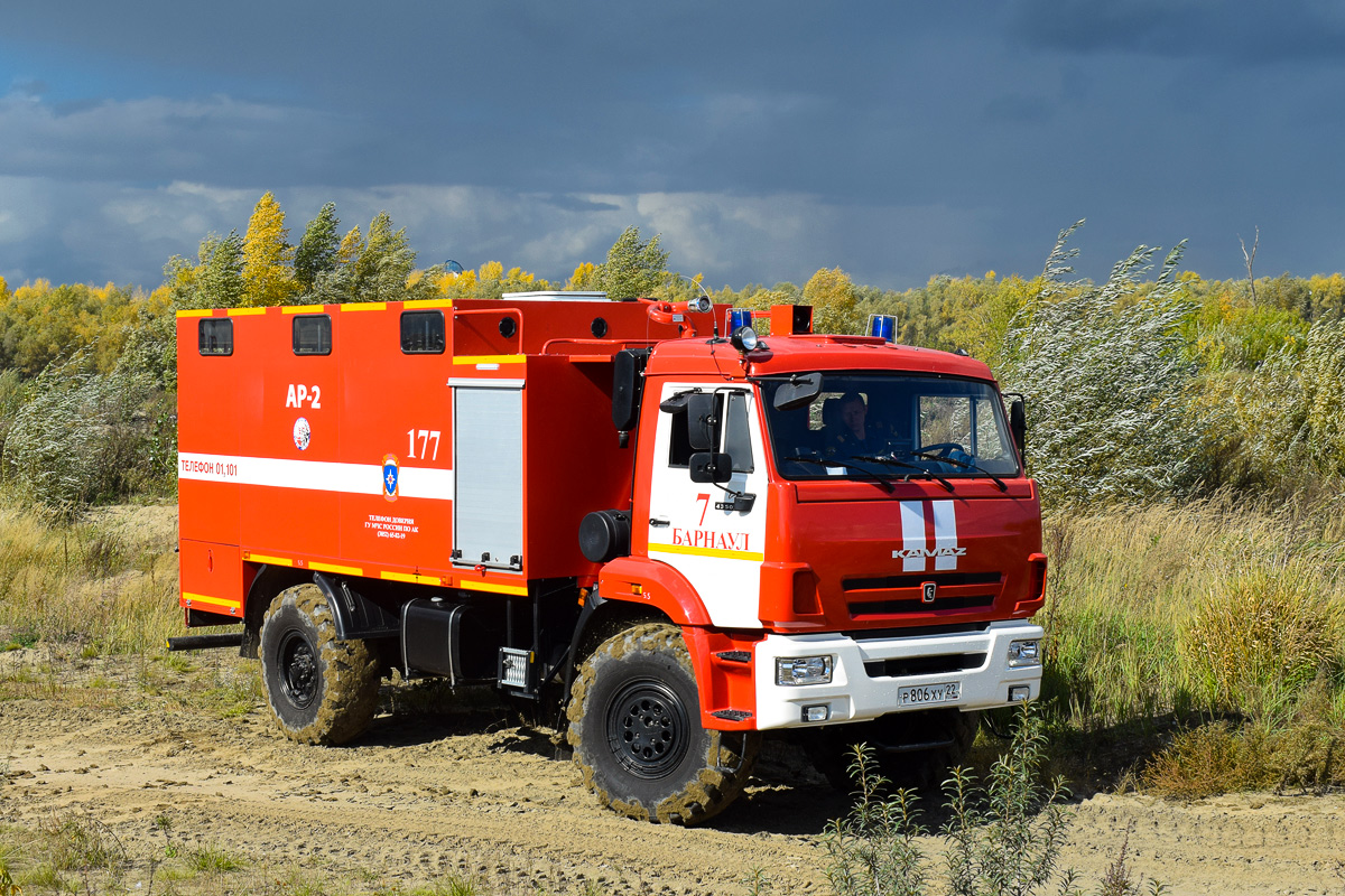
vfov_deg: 28.1
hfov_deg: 41.1
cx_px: 672
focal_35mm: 48
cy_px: 448
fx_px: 1793
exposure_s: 1/400
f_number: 10
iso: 200
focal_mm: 32
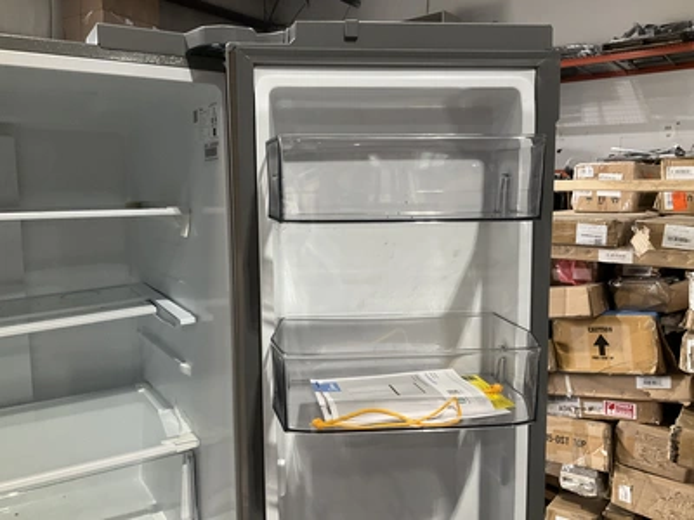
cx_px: 347
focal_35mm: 29
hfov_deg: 61.7
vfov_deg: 48.2
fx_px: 581
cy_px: 260
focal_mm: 3
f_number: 1.8
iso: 100
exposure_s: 1/60
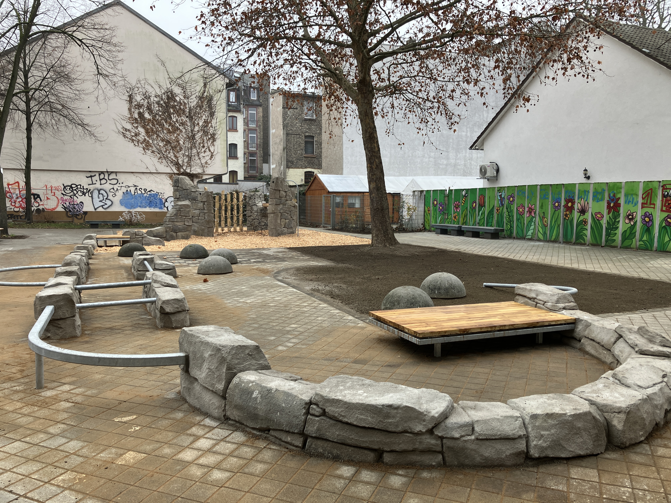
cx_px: 336
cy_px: 252
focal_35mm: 28
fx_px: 543
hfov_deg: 63.4
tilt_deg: -4.6
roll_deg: +0.1
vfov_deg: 49.7
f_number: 1.8
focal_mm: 3.99
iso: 25
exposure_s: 1/121
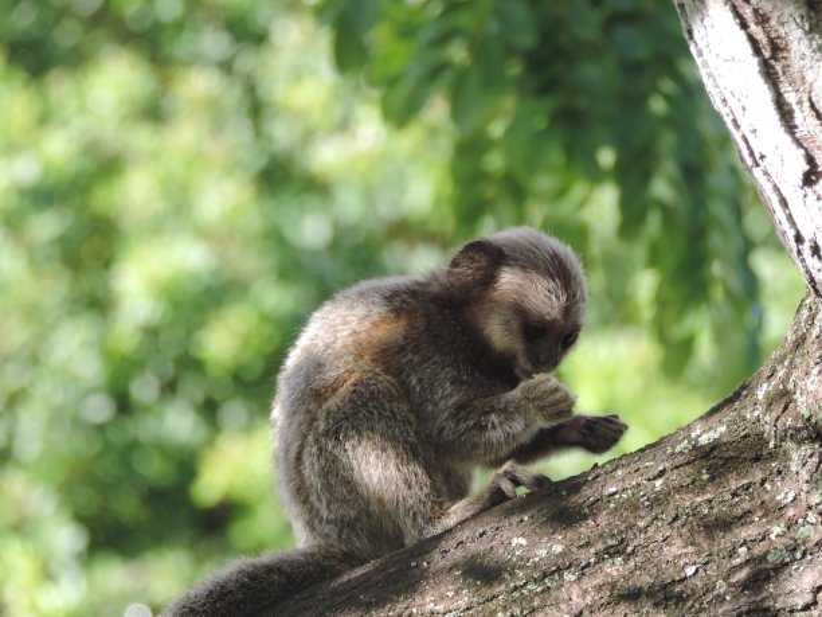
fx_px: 7718
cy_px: 308
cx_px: 411
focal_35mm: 325
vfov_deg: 4.6
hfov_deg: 6.1
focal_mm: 57.9
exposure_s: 1/200
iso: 250
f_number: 4.8
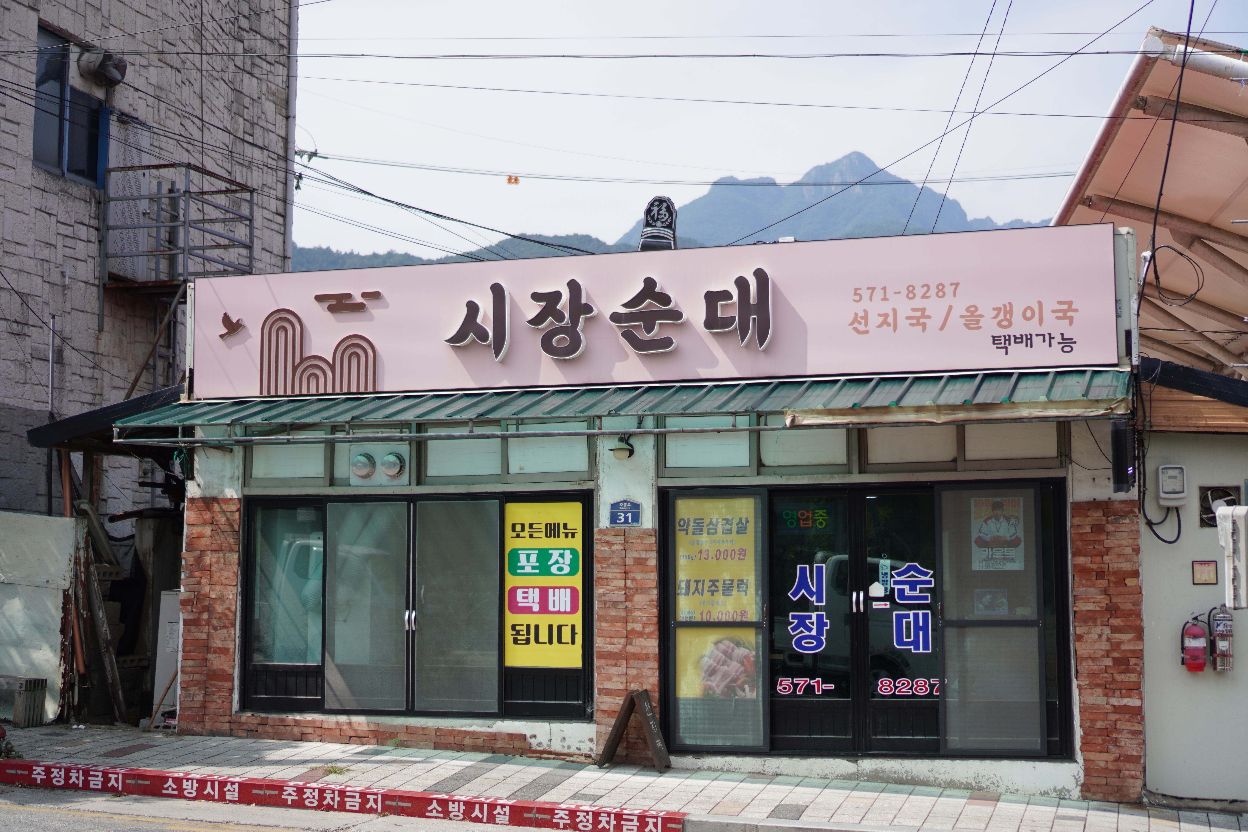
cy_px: 416
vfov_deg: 25.8
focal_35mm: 52
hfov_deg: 37.9
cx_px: 624
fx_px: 1820
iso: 100
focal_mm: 35
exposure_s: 1/4000
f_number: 1.8
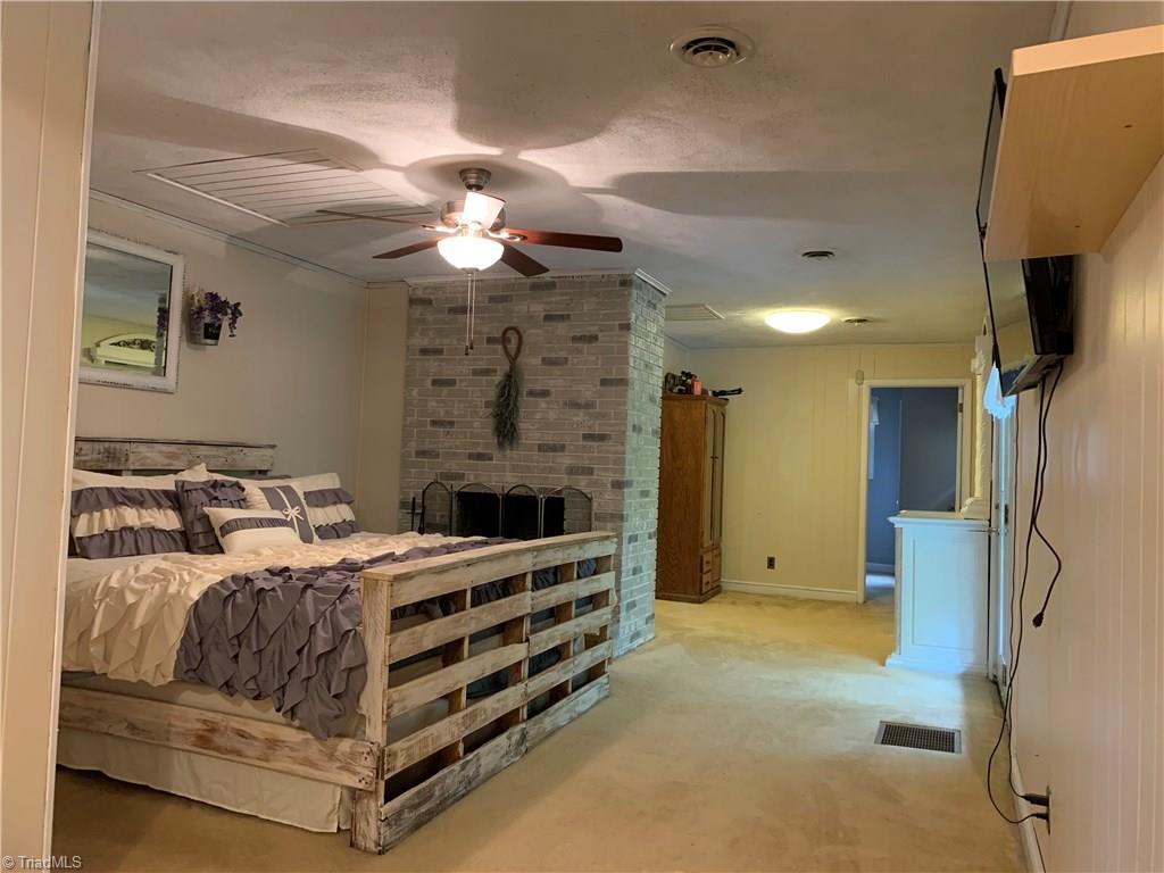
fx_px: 874
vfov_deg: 53.1
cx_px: 582
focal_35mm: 26
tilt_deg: +2.4
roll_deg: -1.9
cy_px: 436
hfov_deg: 67.3
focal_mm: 4.25
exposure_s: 1/40
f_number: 1.8
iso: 400
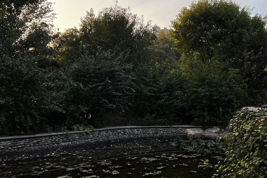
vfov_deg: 29.8
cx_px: 166
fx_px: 334
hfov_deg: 43.3
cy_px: 74
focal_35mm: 45
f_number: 1.5
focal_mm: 5.7
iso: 50
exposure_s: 1/733
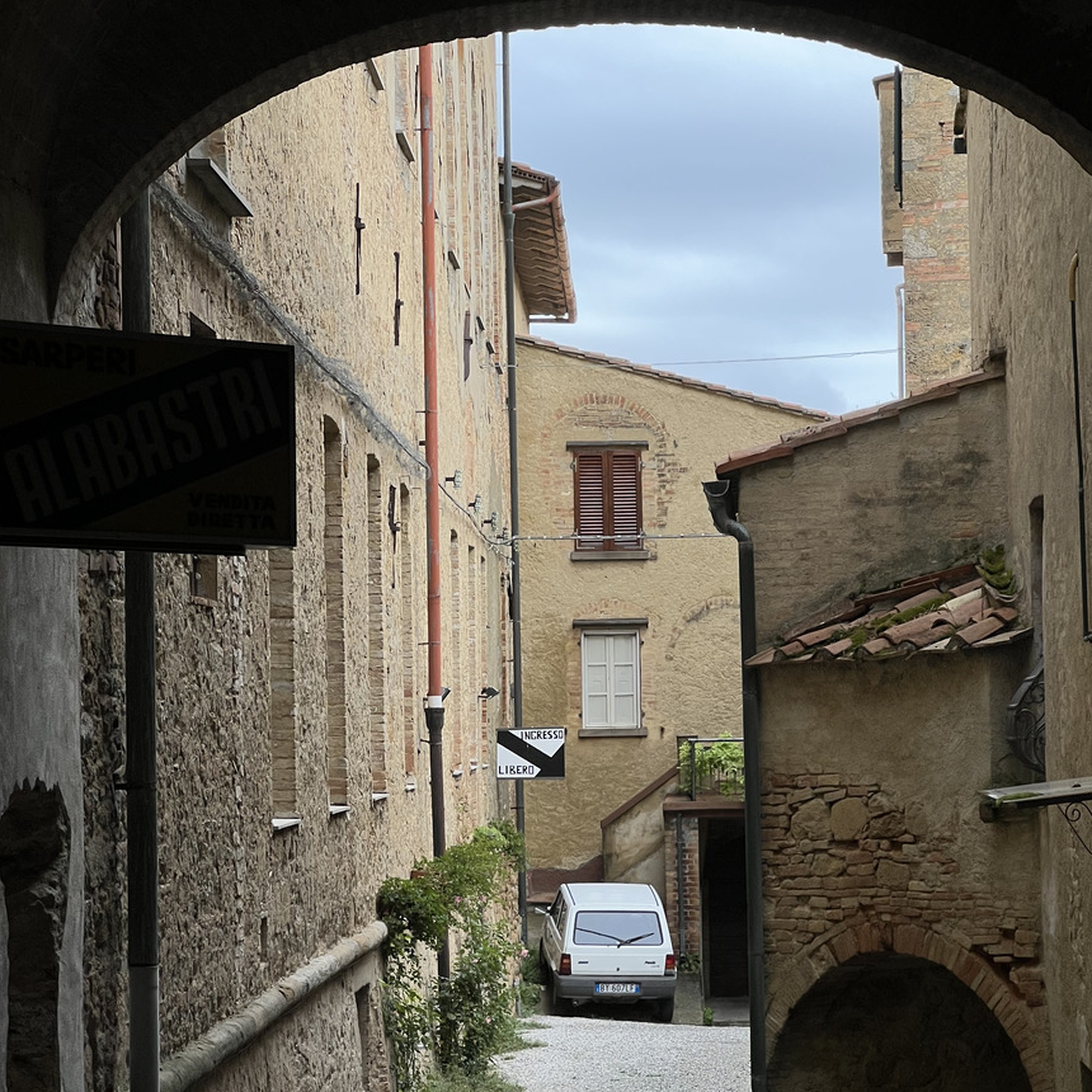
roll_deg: +1.2
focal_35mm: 95
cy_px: 692
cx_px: 555
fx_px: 3391
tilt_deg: +0.6
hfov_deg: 18.3
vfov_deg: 18.3
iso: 32
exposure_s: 1/303
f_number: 2.8
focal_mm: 9
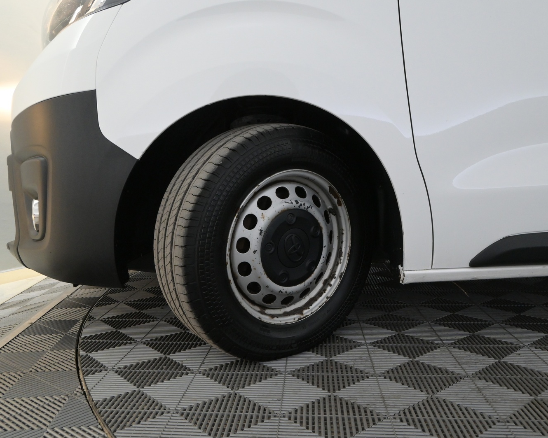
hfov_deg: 54.8
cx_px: 275
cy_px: 217
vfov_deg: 45.1
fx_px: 528
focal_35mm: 33
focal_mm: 19
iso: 2500
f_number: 5.6
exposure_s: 1/125
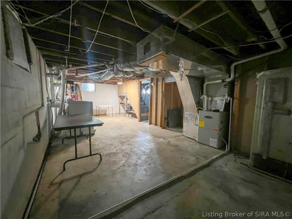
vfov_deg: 89.9
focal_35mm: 13
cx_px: 146
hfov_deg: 106.2
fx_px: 110
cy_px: 110
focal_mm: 1.57
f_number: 1.8
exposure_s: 1/60
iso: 640
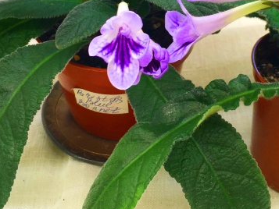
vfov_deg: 22.1
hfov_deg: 29.7
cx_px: 174
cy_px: 27
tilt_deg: -33.6
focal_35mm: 65
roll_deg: -1.6
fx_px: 524
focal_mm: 4.15
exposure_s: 1/50
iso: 32
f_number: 2.2
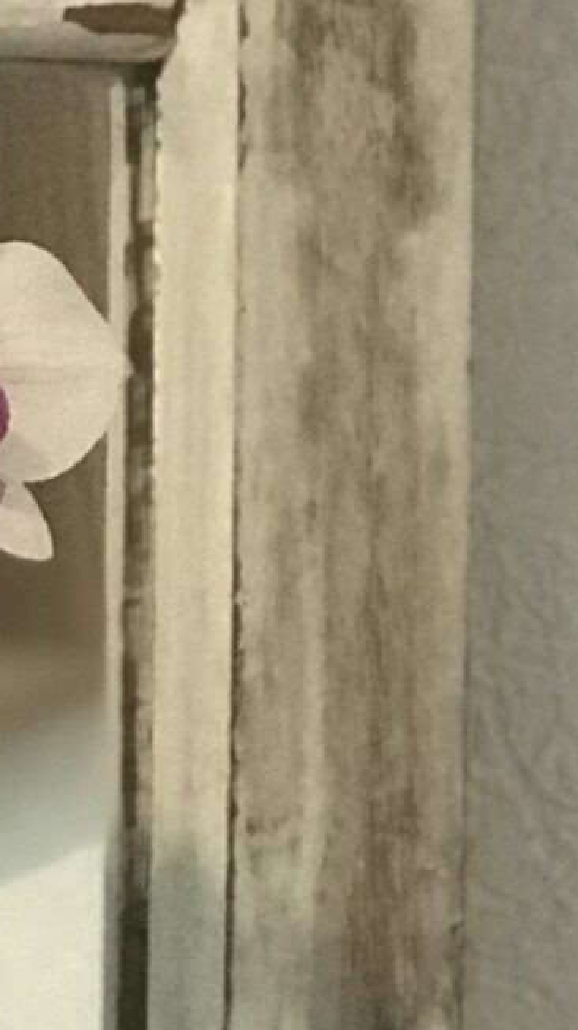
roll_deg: -0.9
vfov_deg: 8.7
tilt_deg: -6.9
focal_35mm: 244
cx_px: -821
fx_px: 6659
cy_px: 1237
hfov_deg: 4.8
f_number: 2.8
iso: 800
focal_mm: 6.6
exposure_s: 1/60
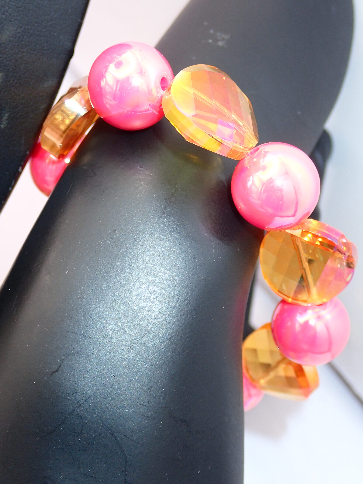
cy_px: 242
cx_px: 182
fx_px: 755
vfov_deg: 35.5
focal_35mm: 54
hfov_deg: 27.0
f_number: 3.3
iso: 200
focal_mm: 9.65
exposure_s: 1/50
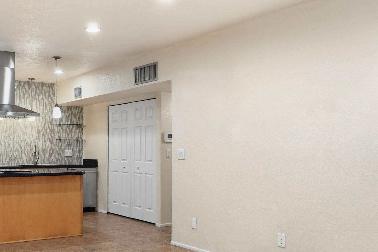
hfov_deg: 47.1
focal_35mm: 40
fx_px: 420
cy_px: 160
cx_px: 107
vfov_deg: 33.2
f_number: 4
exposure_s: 1/40
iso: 250
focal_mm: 16
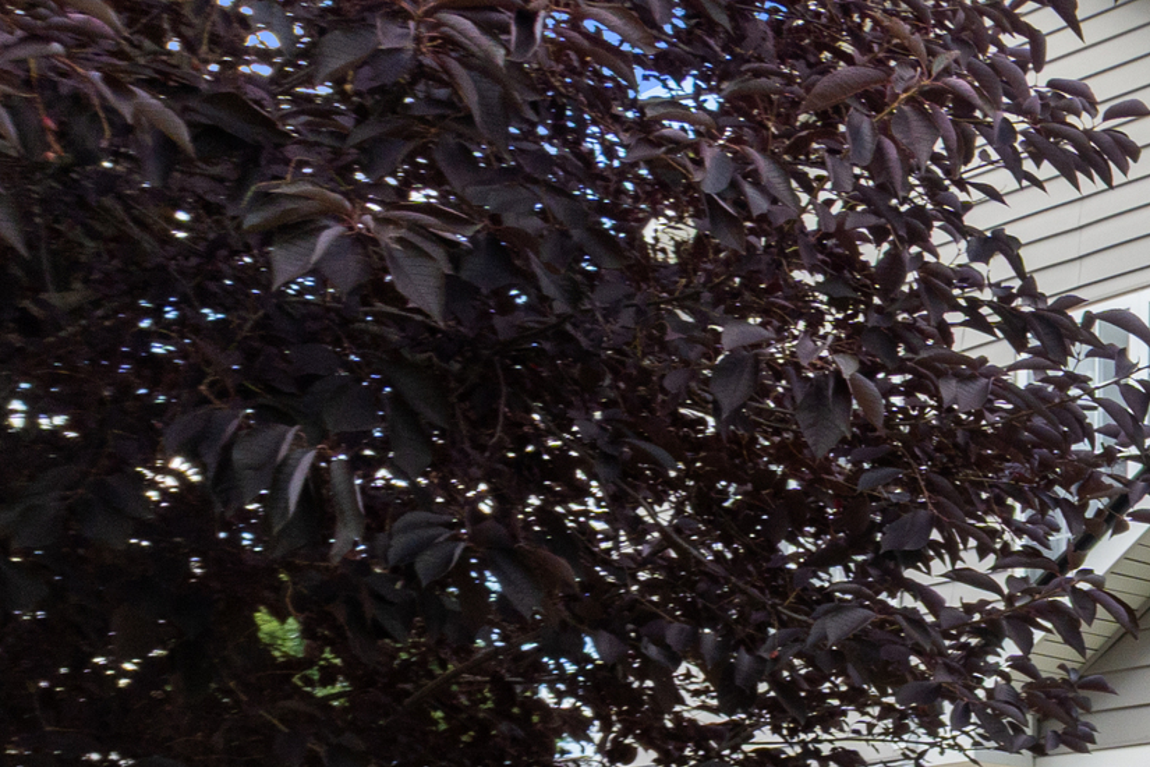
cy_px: 1068
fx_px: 2140
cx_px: 1617
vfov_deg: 18.5
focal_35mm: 67
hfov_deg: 24.8
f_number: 9
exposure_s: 1/160
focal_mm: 12
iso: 250
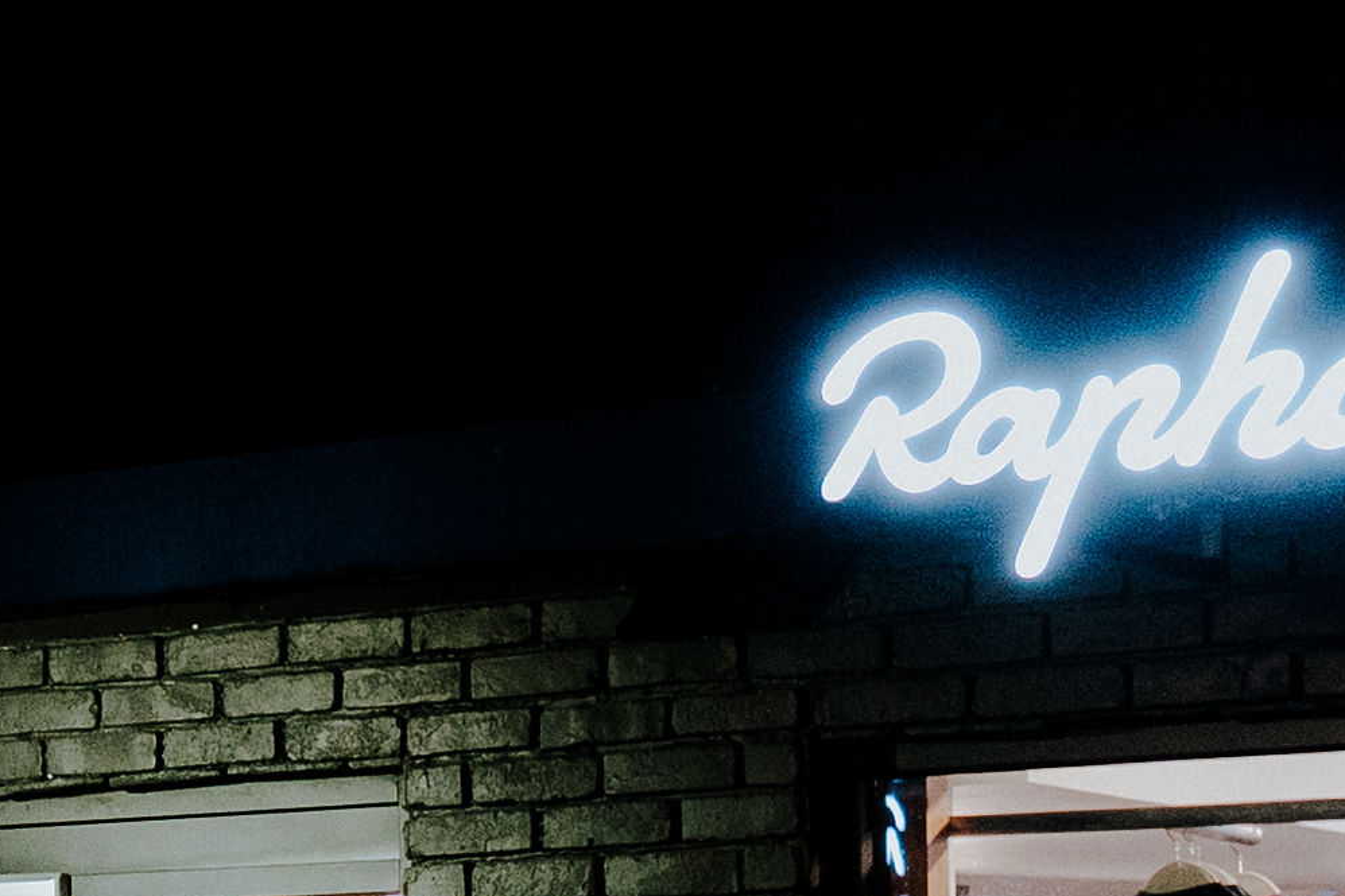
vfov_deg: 11.5
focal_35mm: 118
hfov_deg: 15.4
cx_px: -906
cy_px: 932
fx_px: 4408
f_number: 4
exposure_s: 1/50
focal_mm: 20
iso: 1000
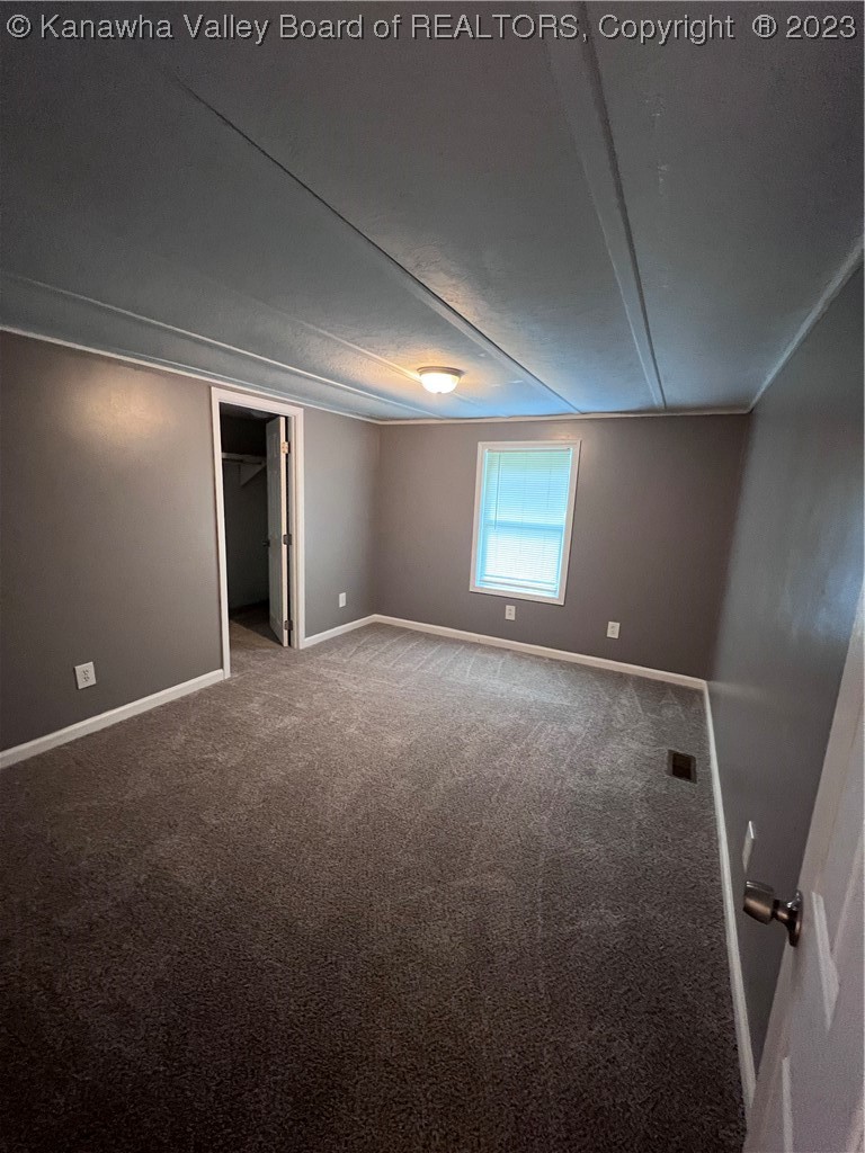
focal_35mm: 13
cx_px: 432
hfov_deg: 89.9
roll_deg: -1.9
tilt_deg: -9.6
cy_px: 576
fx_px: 433
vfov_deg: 106.2
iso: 500
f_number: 1.8
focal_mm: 1.57
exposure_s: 1/60
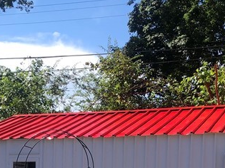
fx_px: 591
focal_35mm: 91
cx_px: 72
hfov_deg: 21.5
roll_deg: -0.9
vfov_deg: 15.4
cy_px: 224
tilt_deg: -1.2
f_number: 1.8
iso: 20
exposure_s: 1/1312
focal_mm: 3.99
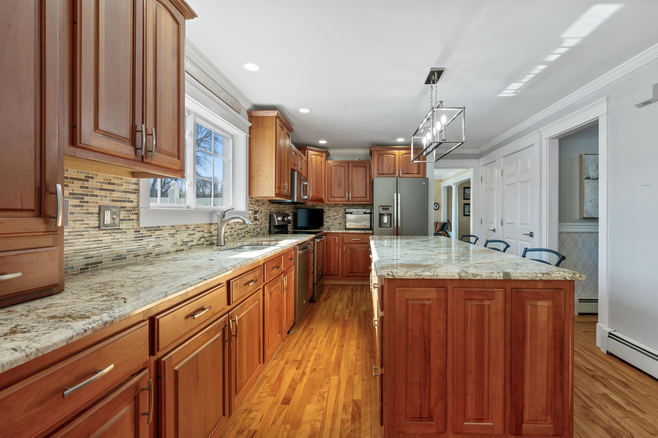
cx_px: 329
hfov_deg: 96.7
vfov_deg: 73.7
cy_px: 219
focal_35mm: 16
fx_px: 292
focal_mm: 16
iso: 320
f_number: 9
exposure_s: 1/2
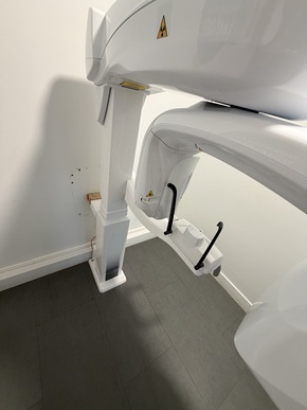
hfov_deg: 85.6
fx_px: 166
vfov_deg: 102.1
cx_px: 154
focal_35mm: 14
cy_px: 205
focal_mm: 2.22
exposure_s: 1/50
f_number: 2.2
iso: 250
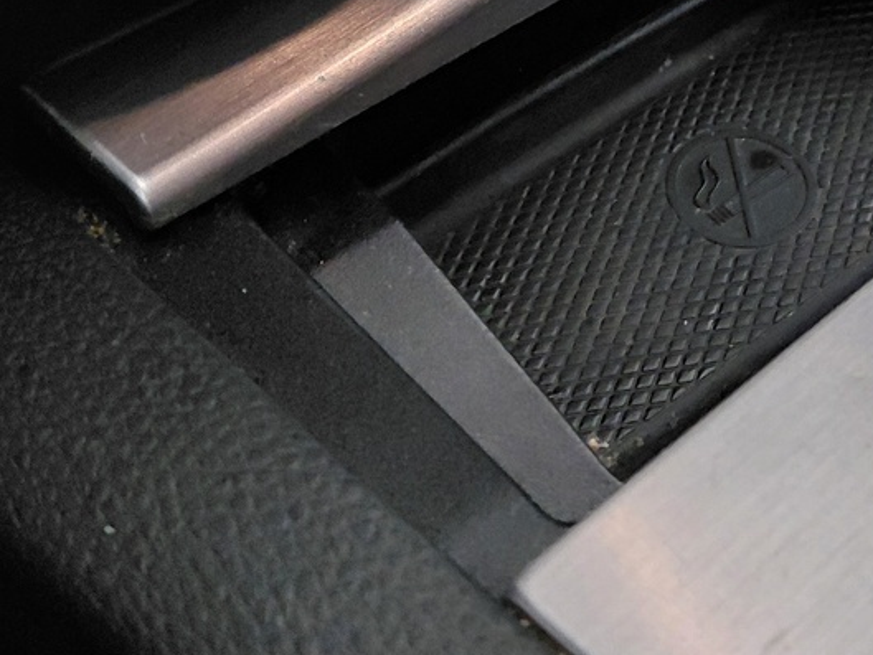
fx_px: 1715
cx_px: 713
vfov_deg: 20.4
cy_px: -104
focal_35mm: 68
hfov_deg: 27.9
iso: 500
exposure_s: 1/25
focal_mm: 4.69
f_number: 1.8
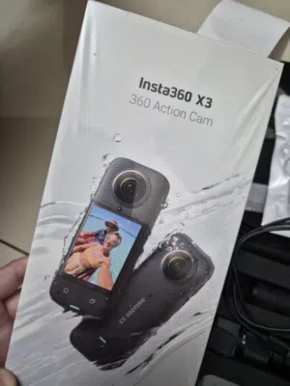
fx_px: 257
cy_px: 193
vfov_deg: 73.9
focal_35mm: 23
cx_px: 145
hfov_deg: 58.9
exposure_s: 1/100
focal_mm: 5.4
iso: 1600
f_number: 1.8
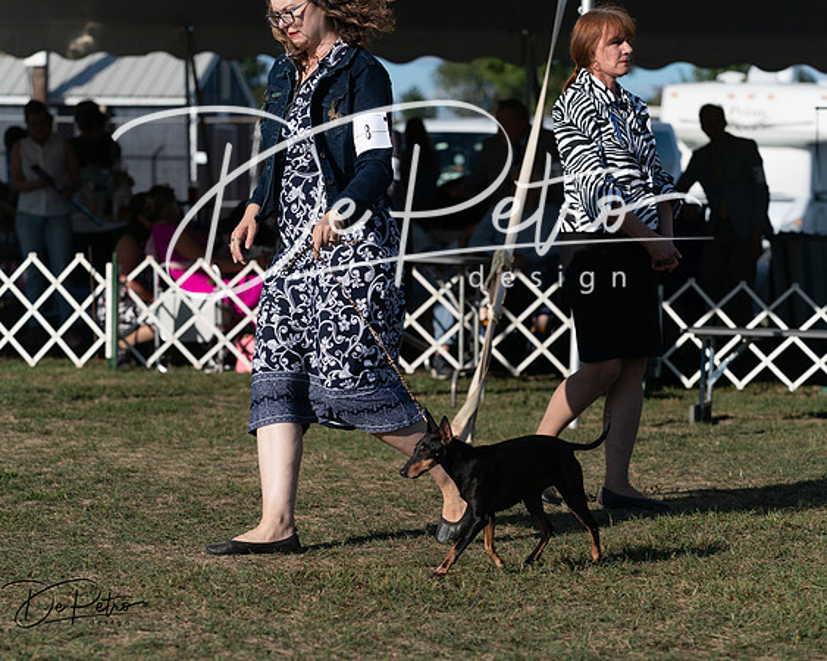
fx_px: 3059
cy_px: 330
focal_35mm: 125
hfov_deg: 15.4
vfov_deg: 12.3
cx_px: 414
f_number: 4.5
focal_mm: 111
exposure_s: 1/1250
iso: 100
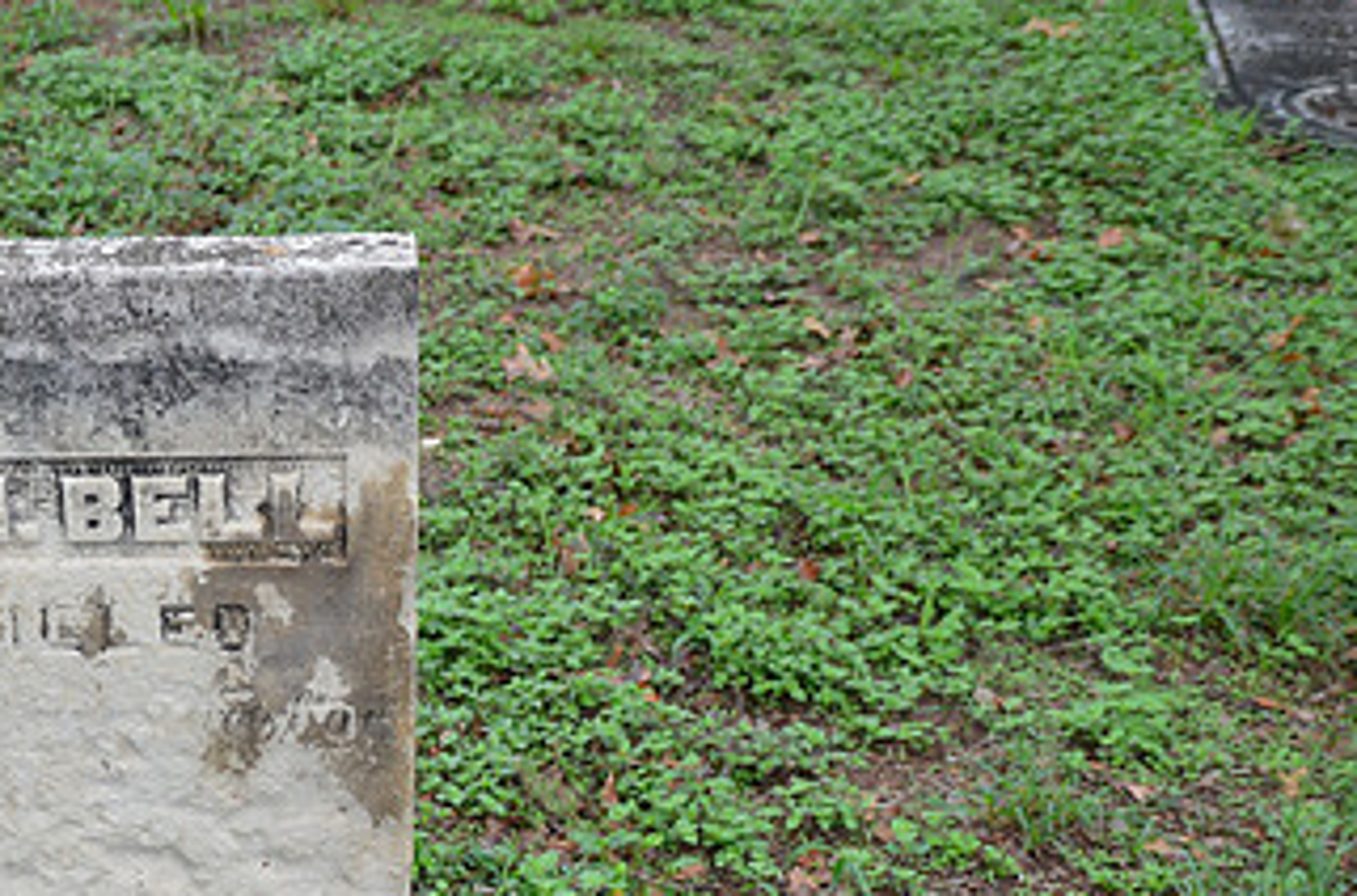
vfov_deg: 17.6
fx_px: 2856
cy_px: 748
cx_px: 262
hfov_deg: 26.2
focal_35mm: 76
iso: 400
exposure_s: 1/100
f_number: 5
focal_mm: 28
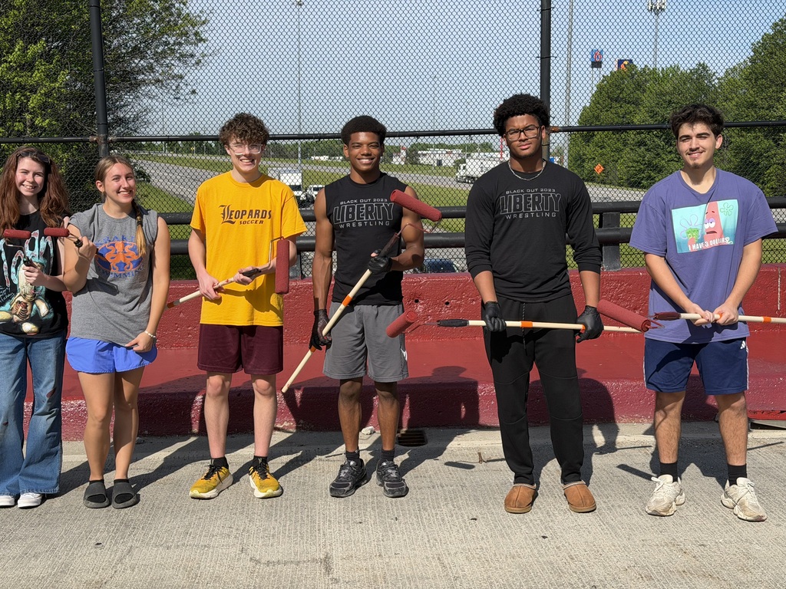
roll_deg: +0.0
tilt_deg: -7.6
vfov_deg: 30.3
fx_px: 1090
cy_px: 294
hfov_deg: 39.7
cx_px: 393
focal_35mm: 48
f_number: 1.78
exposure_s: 1/4098
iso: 64
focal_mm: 6.76
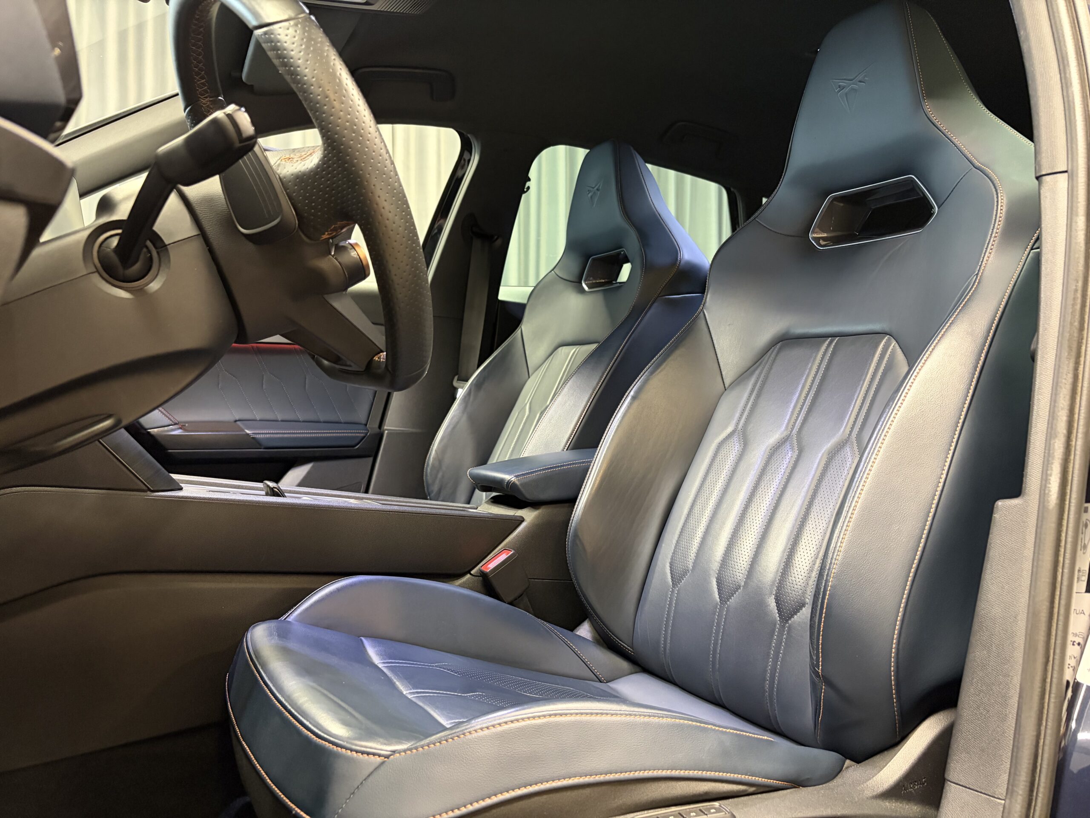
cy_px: 409
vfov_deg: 53.1
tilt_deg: +0.0
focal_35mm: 26
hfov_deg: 67.3
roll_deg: -0.3
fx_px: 819
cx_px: 545
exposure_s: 1/38
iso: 500
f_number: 1.6
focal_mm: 5.96
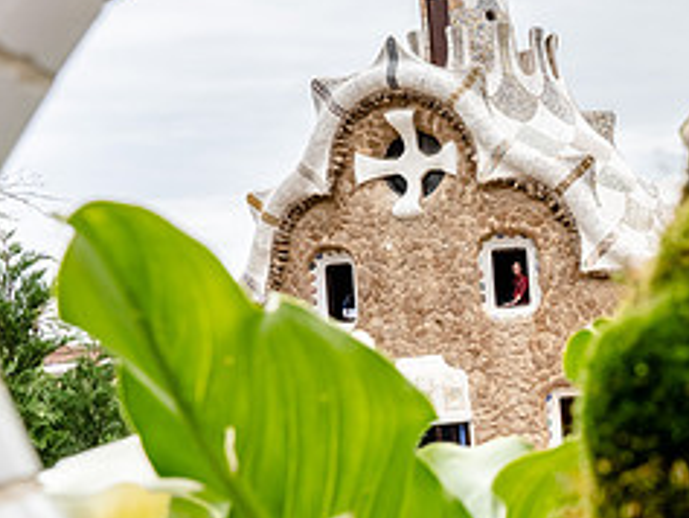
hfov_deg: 23.2
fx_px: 1593
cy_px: 266
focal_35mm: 80
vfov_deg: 18.4
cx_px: 724
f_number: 8
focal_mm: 34
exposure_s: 1/500
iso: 500
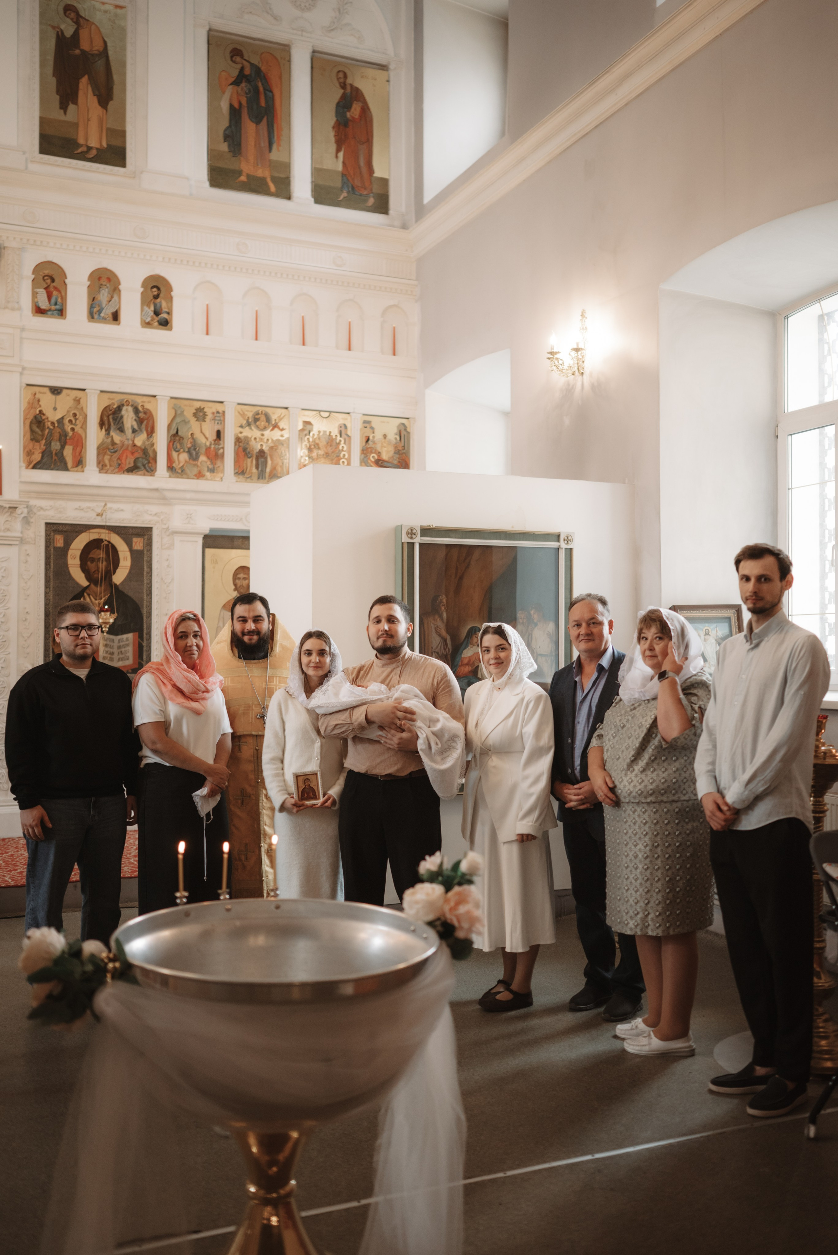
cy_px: 628
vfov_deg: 54.4
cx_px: 419
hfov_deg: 37.9
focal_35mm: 35
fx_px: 1221
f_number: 1.8
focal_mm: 35
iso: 640
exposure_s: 1/320
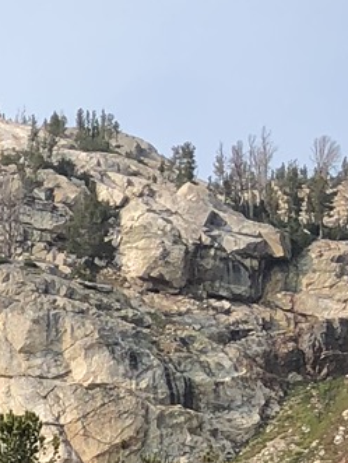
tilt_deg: +5.9
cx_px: -440
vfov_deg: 10.6
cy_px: 887
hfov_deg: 8.0
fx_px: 2314
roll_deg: -1.9
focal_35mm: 173
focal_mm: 4
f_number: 1.8
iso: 20
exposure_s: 1/1333
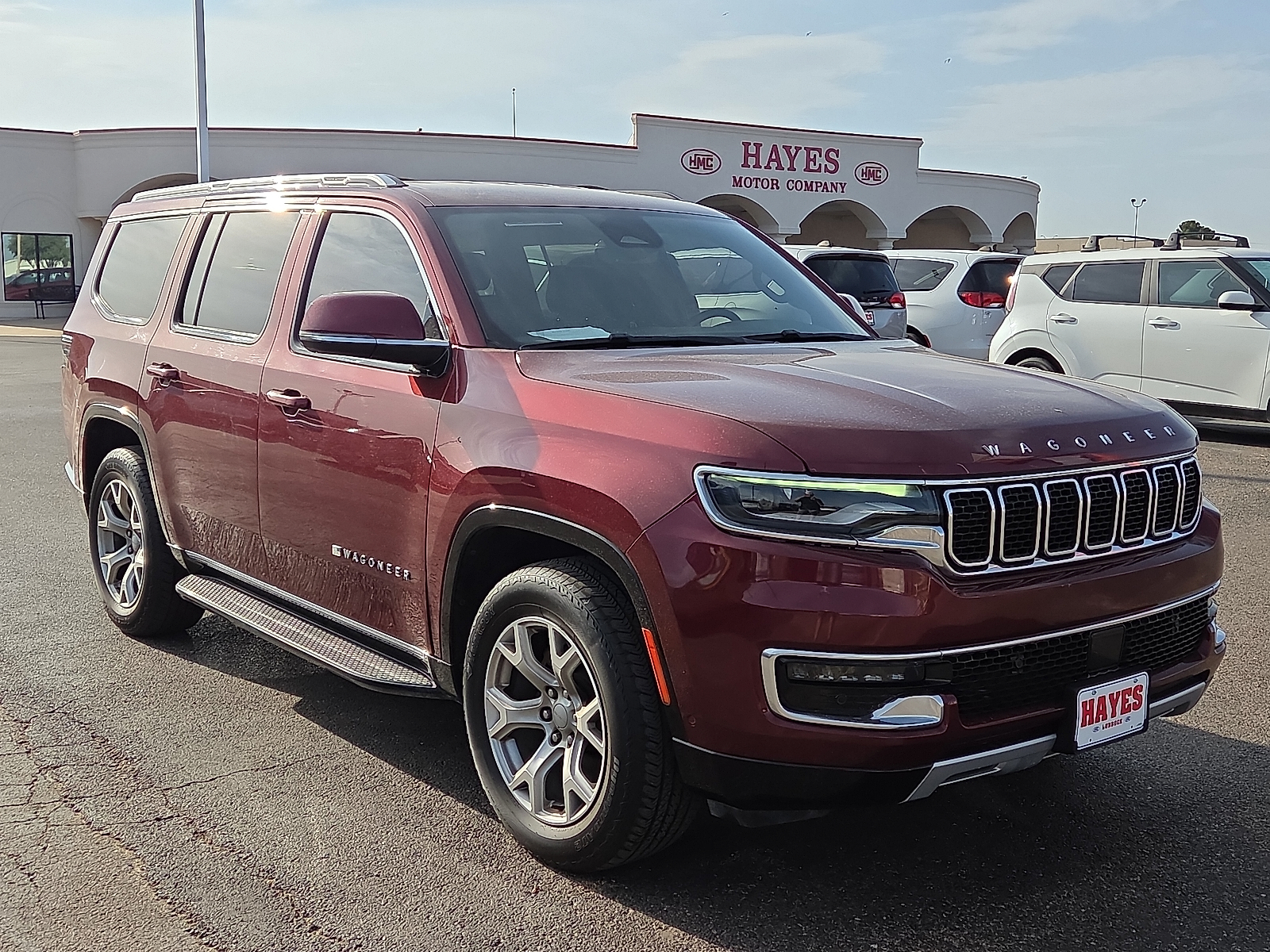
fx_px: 1431
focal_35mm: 39
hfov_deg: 47.9
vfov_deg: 36.8
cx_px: 635
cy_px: 476
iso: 25
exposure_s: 1/2000
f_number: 1.8
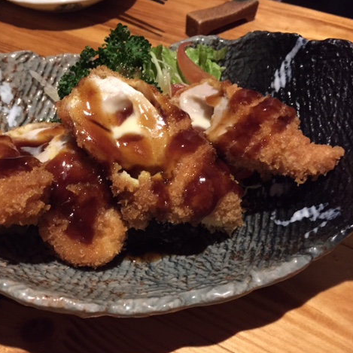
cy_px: 178
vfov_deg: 47.2
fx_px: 404
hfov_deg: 46.9
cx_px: 141
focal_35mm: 35
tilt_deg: -48.2
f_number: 2.2
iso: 500
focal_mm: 4.15
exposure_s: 1/15
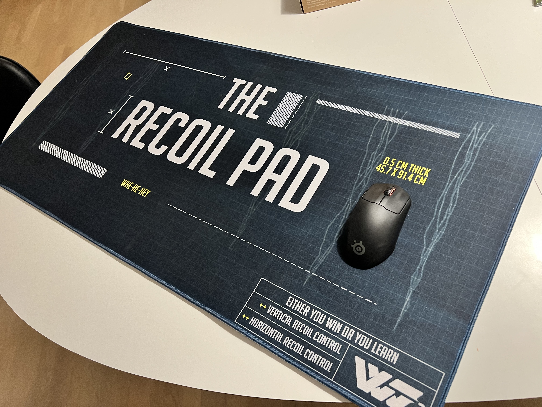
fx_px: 407
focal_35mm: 26
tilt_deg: -55.4
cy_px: 204
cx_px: 271
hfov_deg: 67.3
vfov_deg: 53.1
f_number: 1.5
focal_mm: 5.7
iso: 320
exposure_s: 1/59
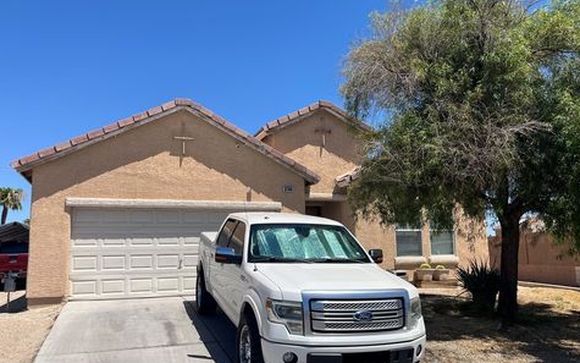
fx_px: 458
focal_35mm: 29
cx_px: 287
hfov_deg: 64.6
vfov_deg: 43.1
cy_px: 199
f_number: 1.6
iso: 50
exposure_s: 1/4651
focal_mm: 5.1
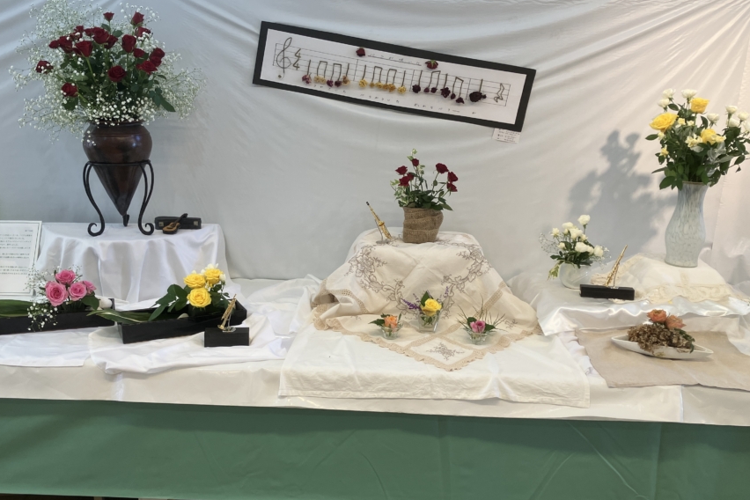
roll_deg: -0.7
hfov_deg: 54.2
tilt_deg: -13.0
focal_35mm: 35
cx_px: 321
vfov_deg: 37.8
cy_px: 244
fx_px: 729
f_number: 1.8
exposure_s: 1/100
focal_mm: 3.99
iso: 40
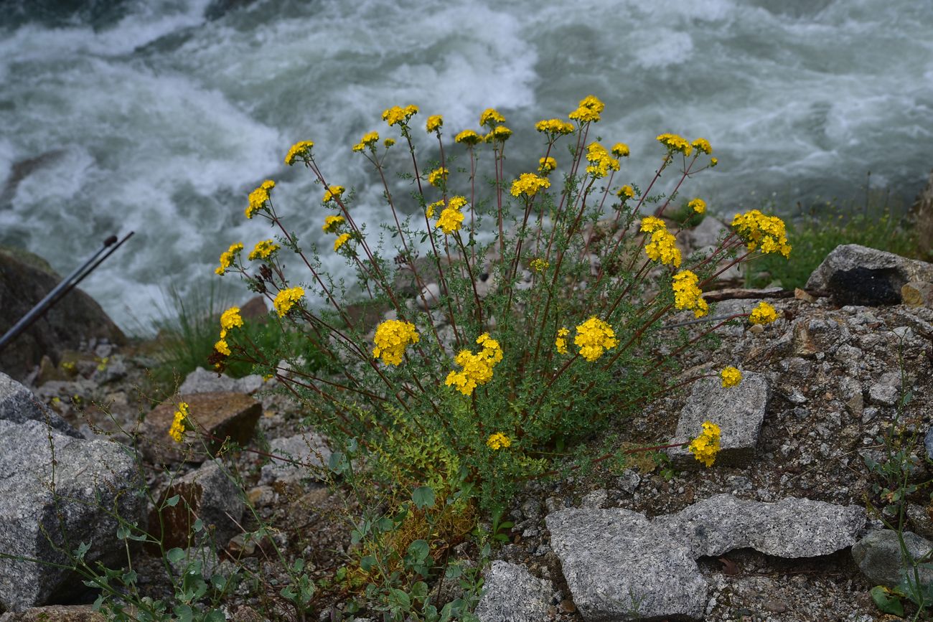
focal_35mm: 32
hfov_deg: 58.7
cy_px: 311
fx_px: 829
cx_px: 466
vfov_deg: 41.1
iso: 160
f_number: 9
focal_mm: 32
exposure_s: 1/125
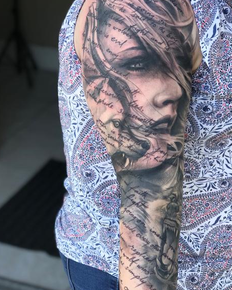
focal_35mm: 78
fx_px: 669
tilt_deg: -27.2
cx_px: 147
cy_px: 166
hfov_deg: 19.6
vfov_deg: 24.4
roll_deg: -2.8
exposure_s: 1/141
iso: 20
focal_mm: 6.6
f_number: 2.8
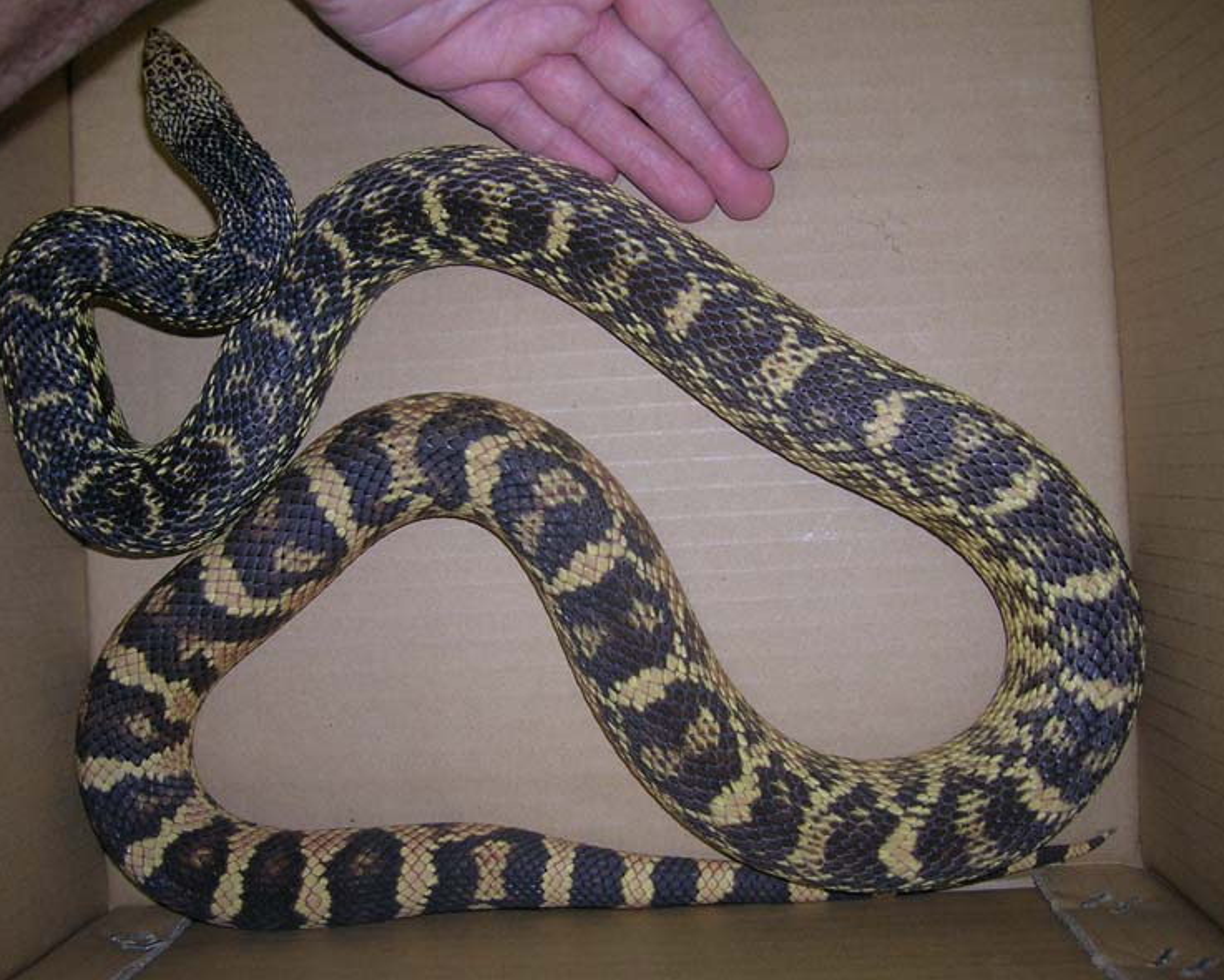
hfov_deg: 50.2
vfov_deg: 41.2
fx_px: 1304
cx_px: 571
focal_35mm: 36
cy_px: 497
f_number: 2.9
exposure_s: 1/60.1
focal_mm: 5.7
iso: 50
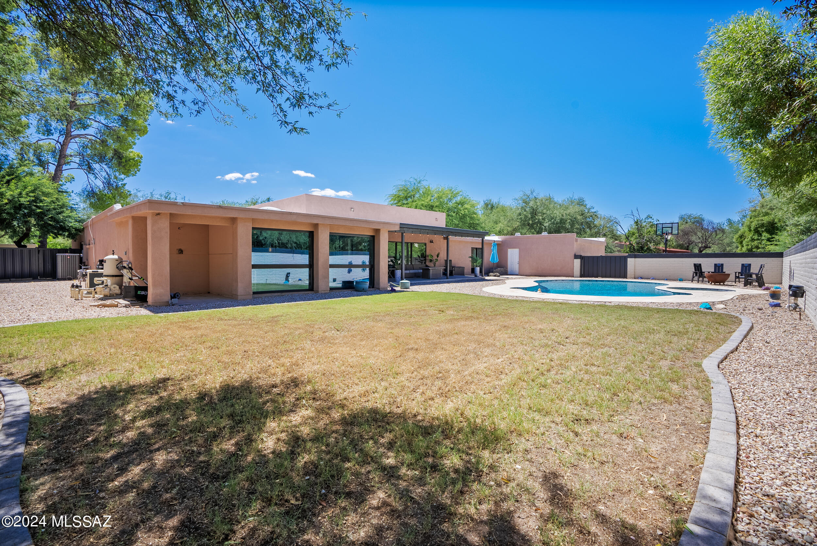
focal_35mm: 16
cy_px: 273
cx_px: 408
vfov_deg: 73.8
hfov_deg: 96.7
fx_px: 363
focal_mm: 16
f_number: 8
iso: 100
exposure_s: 1/80
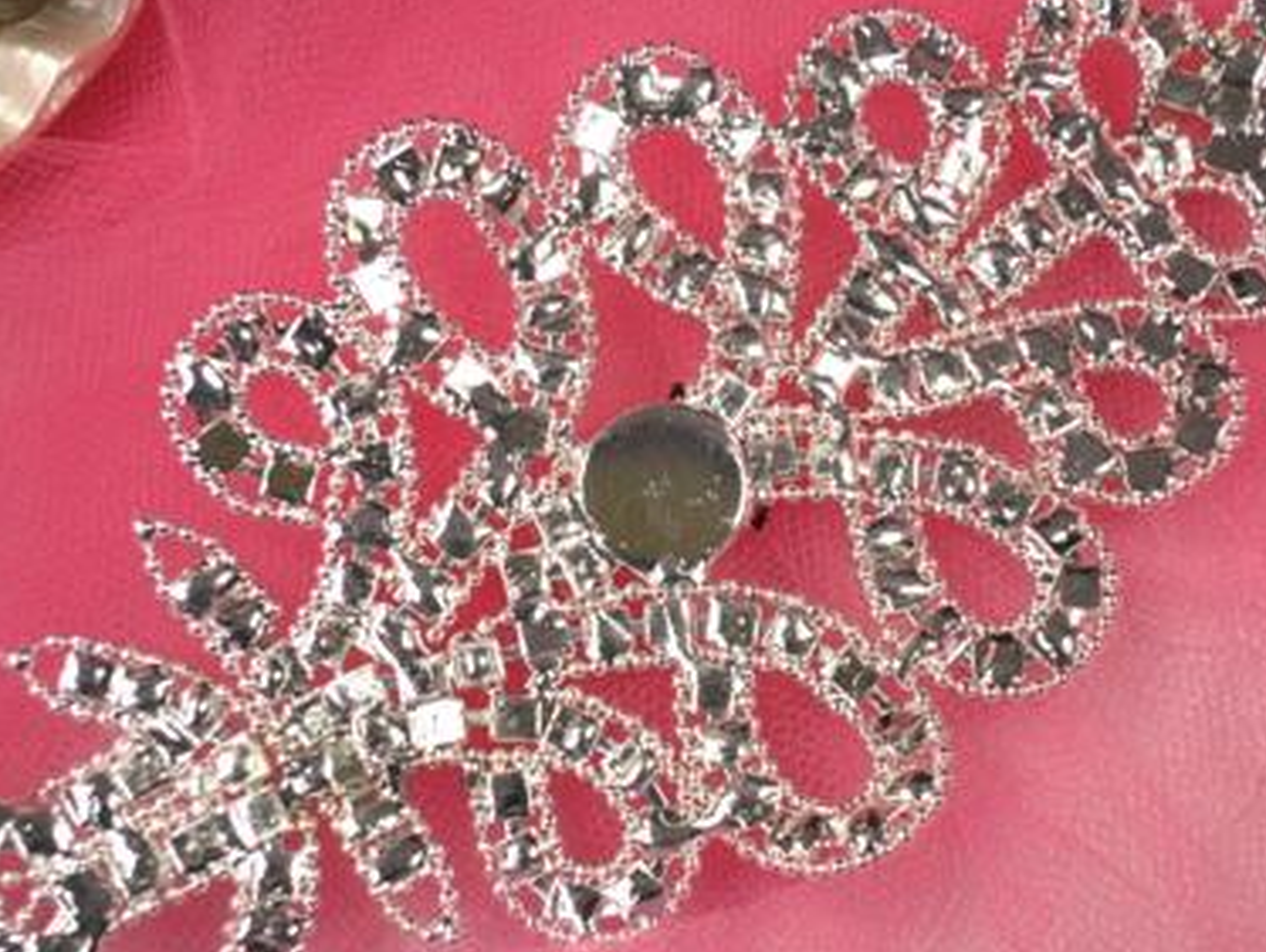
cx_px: 724
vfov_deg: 16.3
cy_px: 498
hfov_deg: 21.5
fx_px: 3330
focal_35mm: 91
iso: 80
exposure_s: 1/125
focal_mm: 13.7
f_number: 4.4
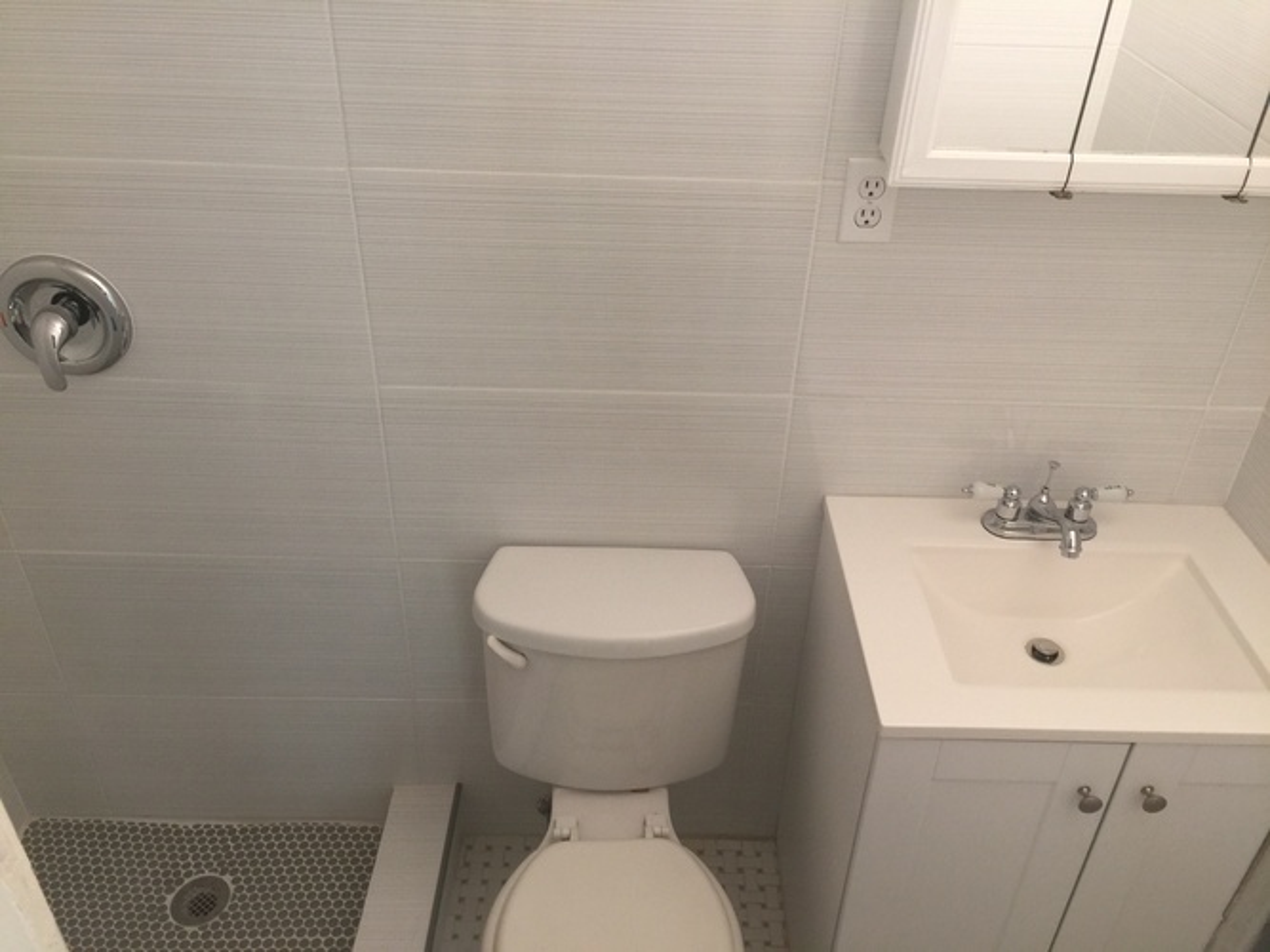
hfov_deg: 61.7
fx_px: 1064
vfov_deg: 48.2
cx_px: 635
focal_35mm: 29
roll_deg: -2.2
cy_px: 476
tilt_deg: -35.4
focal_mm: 4.15
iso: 50
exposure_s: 1/30
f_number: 2.2
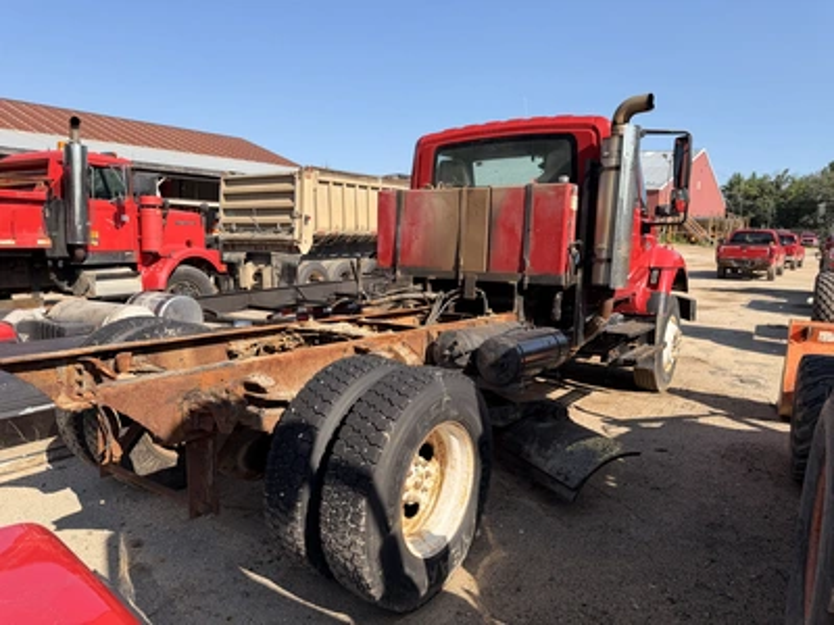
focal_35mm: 24
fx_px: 578
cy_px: 312
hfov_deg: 71.6
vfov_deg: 56.8
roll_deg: -1.9
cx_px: 417
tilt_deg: -7.6
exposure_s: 1/3145
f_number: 1.78
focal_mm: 6.76
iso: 80
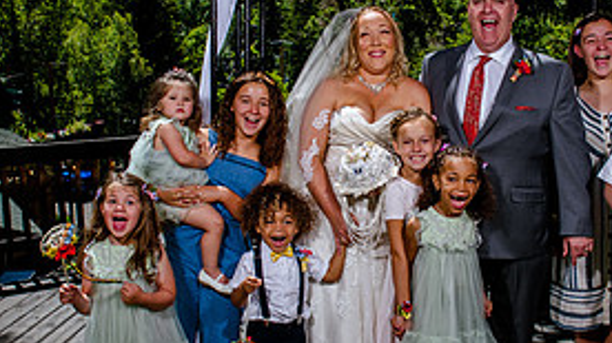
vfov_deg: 21.1
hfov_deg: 36.4
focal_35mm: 57
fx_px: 925
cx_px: 383
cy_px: 164
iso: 160
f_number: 8
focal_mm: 24
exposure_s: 1/400
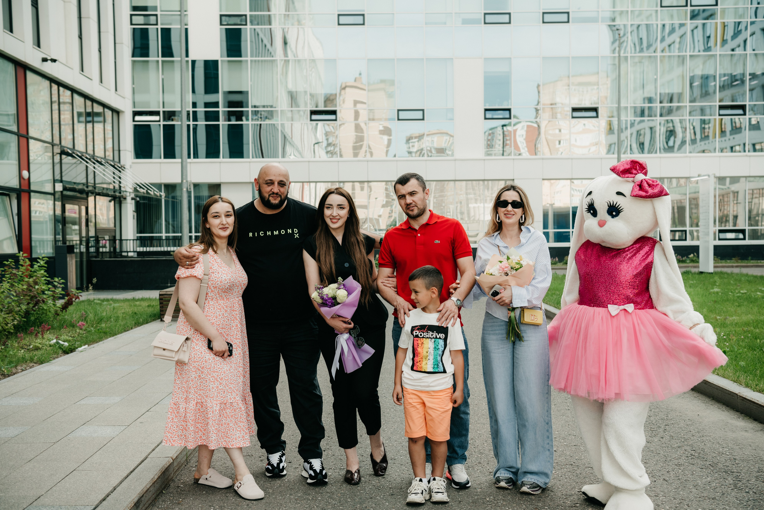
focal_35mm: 43
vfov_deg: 31.2
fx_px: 913
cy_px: 261
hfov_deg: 45.4
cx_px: 386
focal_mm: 42
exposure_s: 1/320
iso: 125
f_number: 4.5
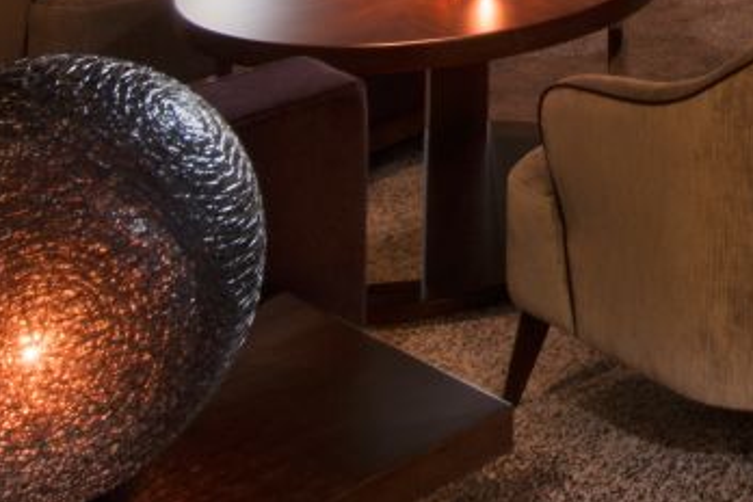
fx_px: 1924
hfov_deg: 19.5
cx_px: 1104
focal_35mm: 92
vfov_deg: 12.3
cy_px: -629
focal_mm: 16
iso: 200
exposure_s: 1/8
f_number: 13
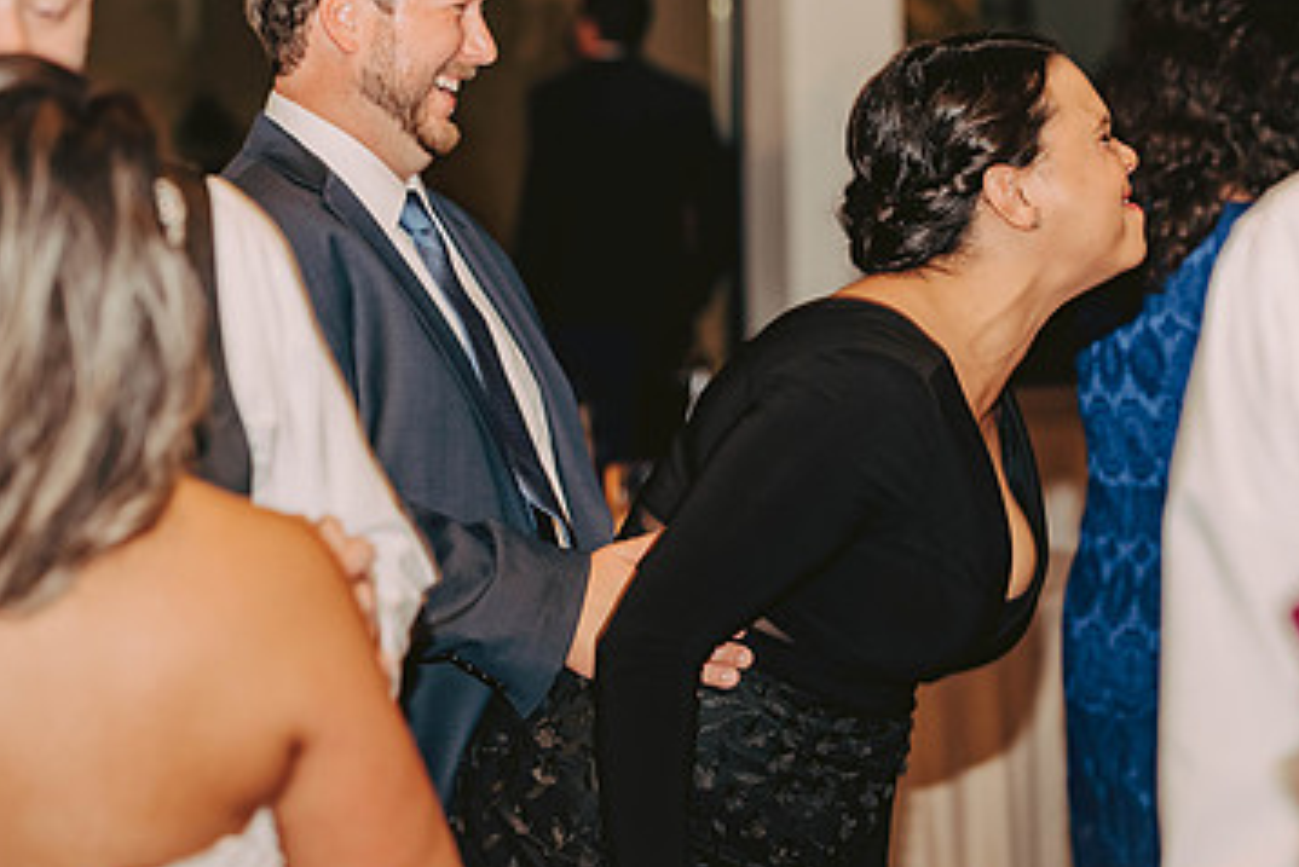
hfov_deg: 13.3
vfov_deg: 8.9
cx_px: 831
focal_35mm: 154
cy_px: 346
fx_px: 5559
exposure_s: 1/80
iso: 500
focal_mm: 95
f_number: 3.2
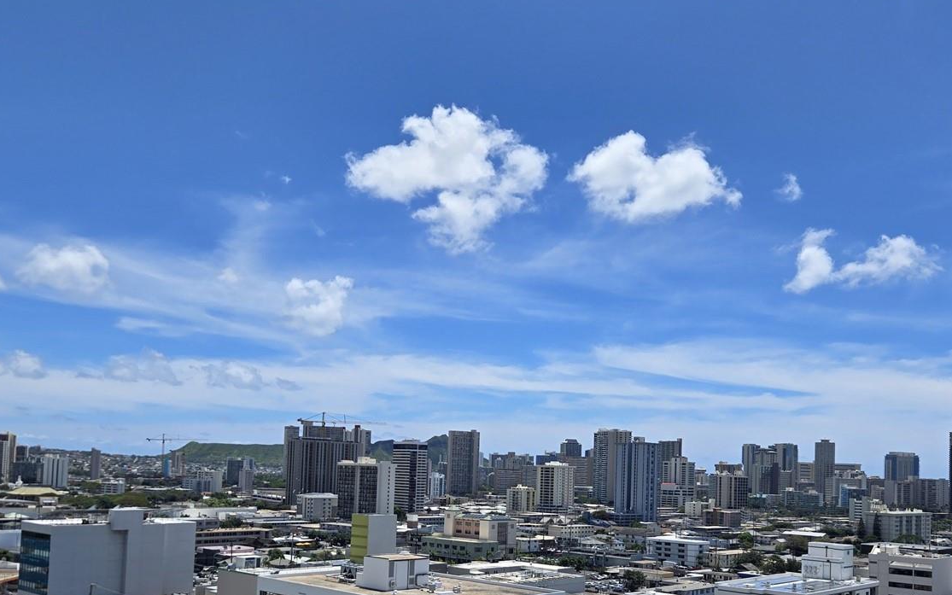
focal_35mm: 35
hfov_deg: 55.3
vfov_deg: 35.6
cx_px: 514
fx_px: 908
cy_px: 437
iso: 25
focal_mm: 5.4
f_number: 1.8
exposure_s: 1/2921
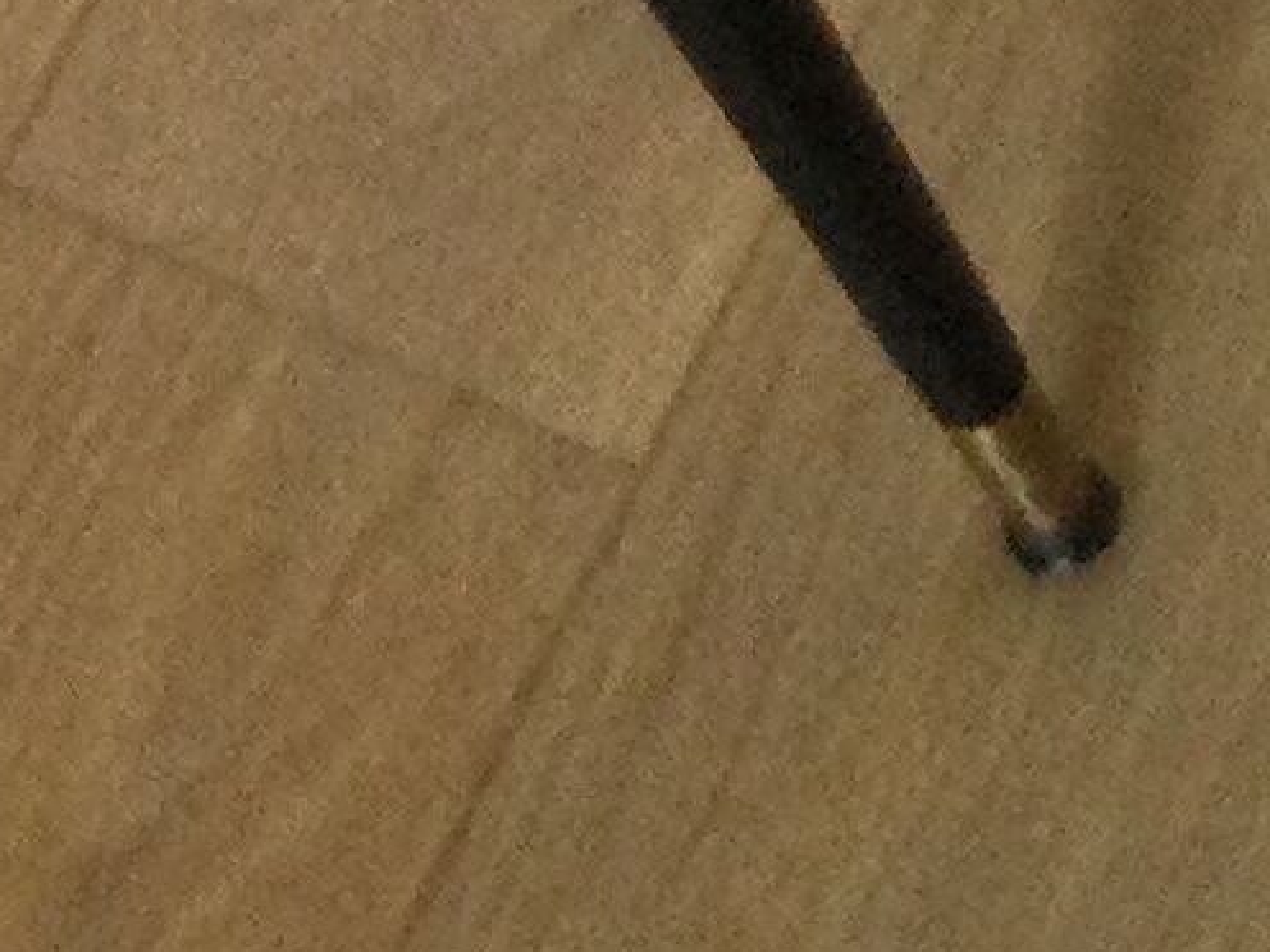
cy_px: -1758
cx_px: -676
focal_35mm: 204
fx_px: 7484
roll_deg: +33.4
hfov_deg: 9.4
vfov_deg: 6.7
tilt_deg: -42.7
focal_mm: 3.3
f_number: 2.4
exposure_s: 1/33
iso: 50
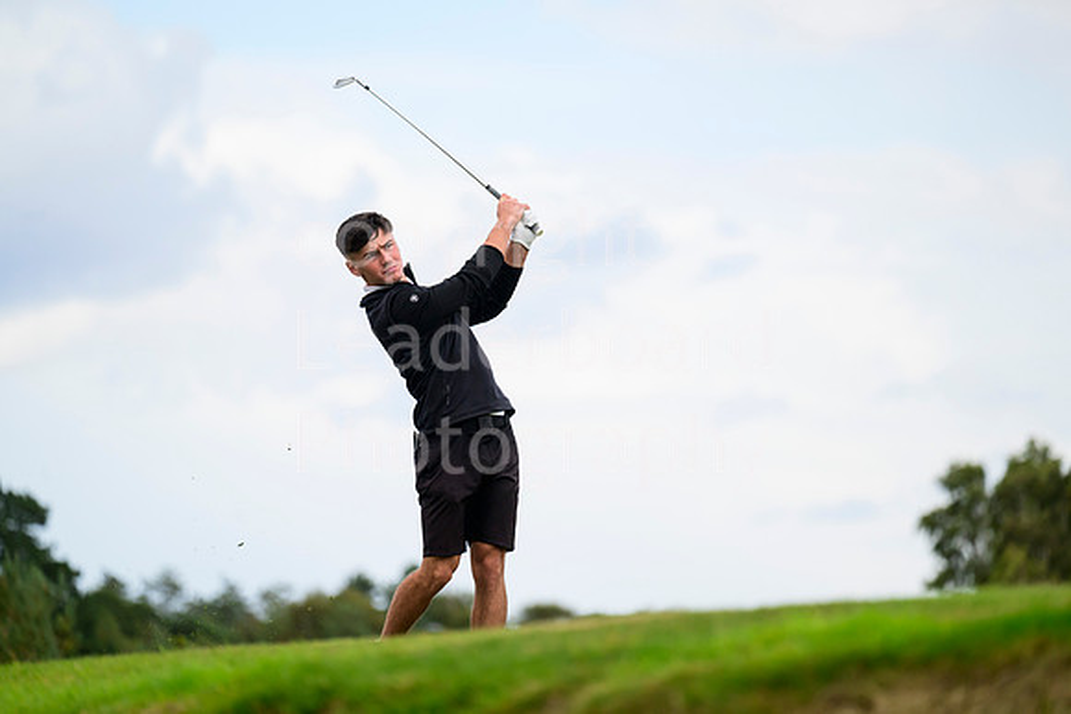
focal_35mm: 270
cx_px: 536
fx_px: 8034
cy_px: 357
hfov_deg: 7.6
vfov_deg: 5.1
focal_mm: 270
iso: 1000
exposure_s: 1/2500
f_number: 5.3
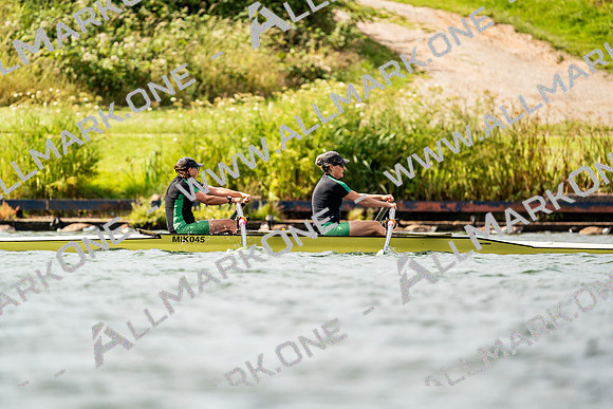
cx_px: 306
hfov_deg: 3.4
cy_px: 204
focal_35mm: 600
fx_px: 10219
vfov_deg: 2.3
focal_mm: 600
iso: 400
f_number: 6.3
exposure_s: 1/2000
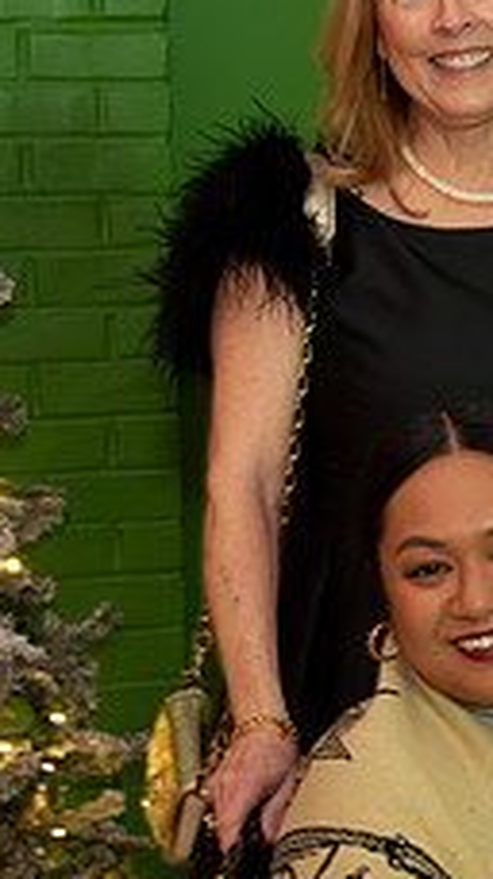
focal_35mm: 118
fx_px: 2746
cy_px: 544
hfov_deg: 10.2
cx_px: 482
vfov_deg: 18.1
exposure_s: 1/40
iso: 1250
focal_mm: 38
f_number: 5.6
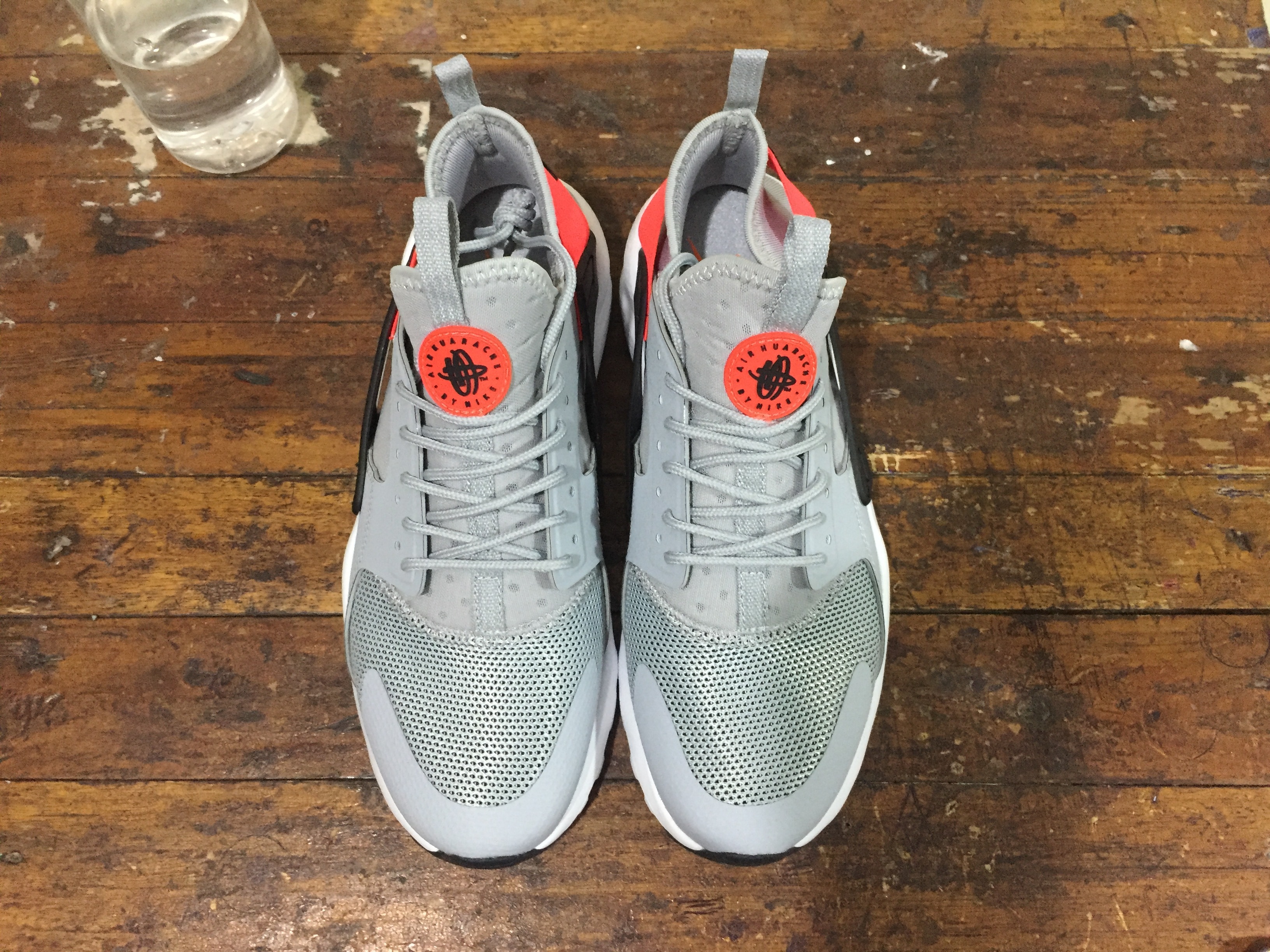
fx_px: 1064
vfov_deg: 48.2
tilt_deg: -71.9
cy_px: 476
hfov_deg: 61.7
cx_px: 635
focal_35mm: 29
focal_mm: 4.15
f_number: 2.2
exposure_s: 1/20
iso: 250
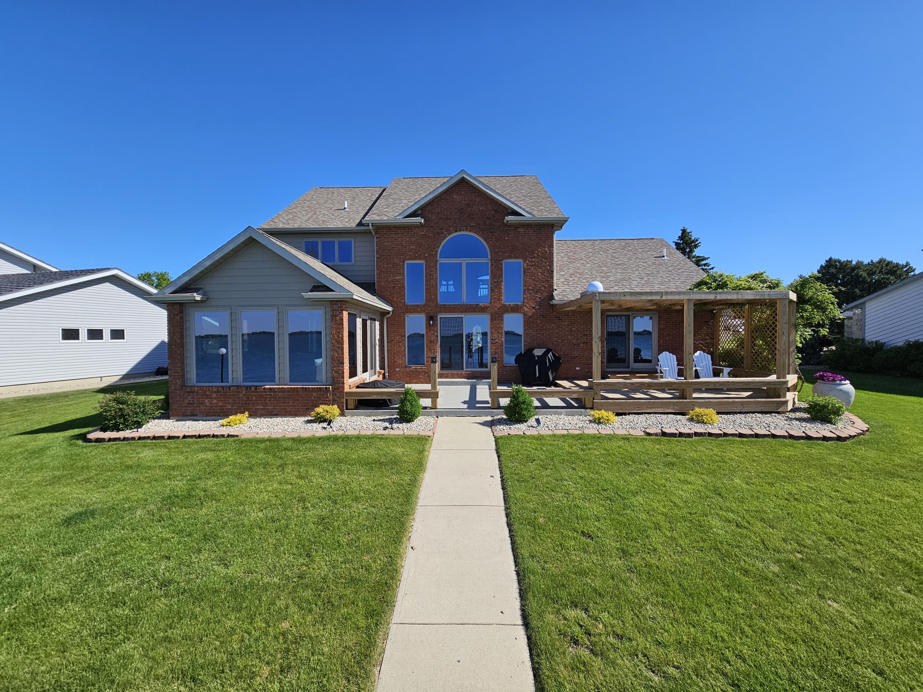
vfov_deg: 89.9
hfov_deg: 106.2
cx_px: 462
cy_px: 346
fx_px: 347
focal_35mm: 13
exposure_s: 1/2450
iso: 50
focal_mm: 2.2
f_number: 2.2
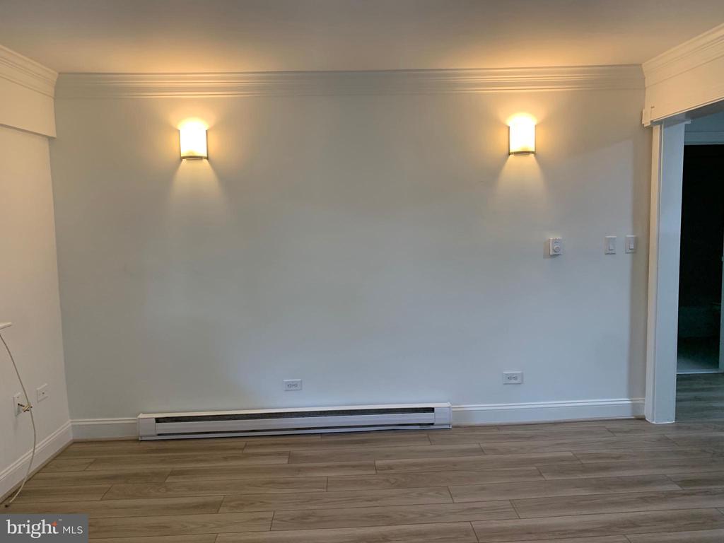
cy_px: 272
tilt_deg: -6.5
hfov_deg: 67.3
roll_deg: +1.9
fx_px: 544
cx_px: 362
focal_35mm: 26
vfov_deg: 53.1
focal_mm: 4.25
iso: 125
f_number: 1.8
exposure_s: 1/60
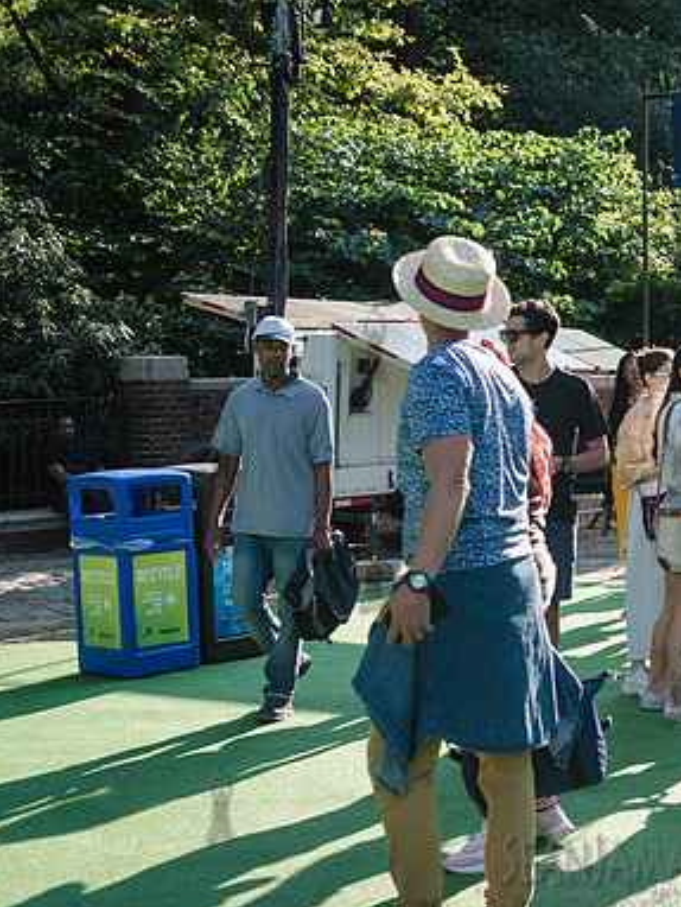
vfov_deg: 27.8
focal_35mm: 70
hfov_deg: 20.4
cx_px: 679
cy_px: 457
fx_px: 1834
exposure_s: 1/800
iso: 200
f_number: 4
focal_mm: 48
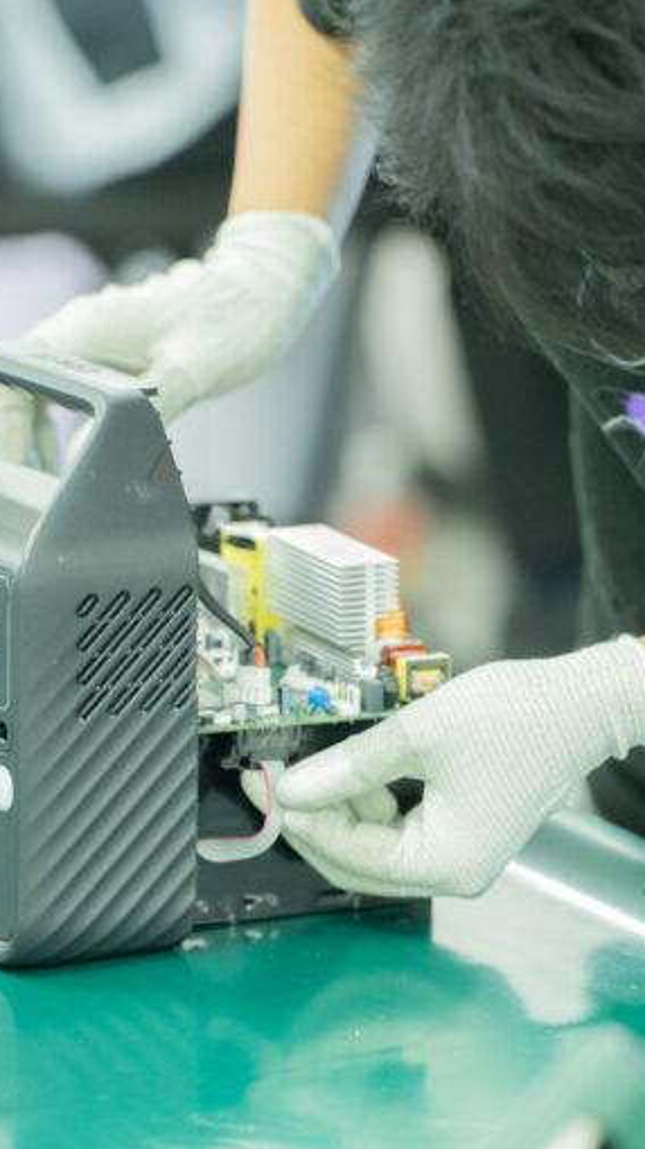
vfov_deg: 9.1
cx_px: 399
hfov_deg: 5.1
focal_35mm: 237
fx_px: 7212
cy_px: 573
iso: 4000
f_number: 4
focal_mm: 150
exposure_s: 1/100
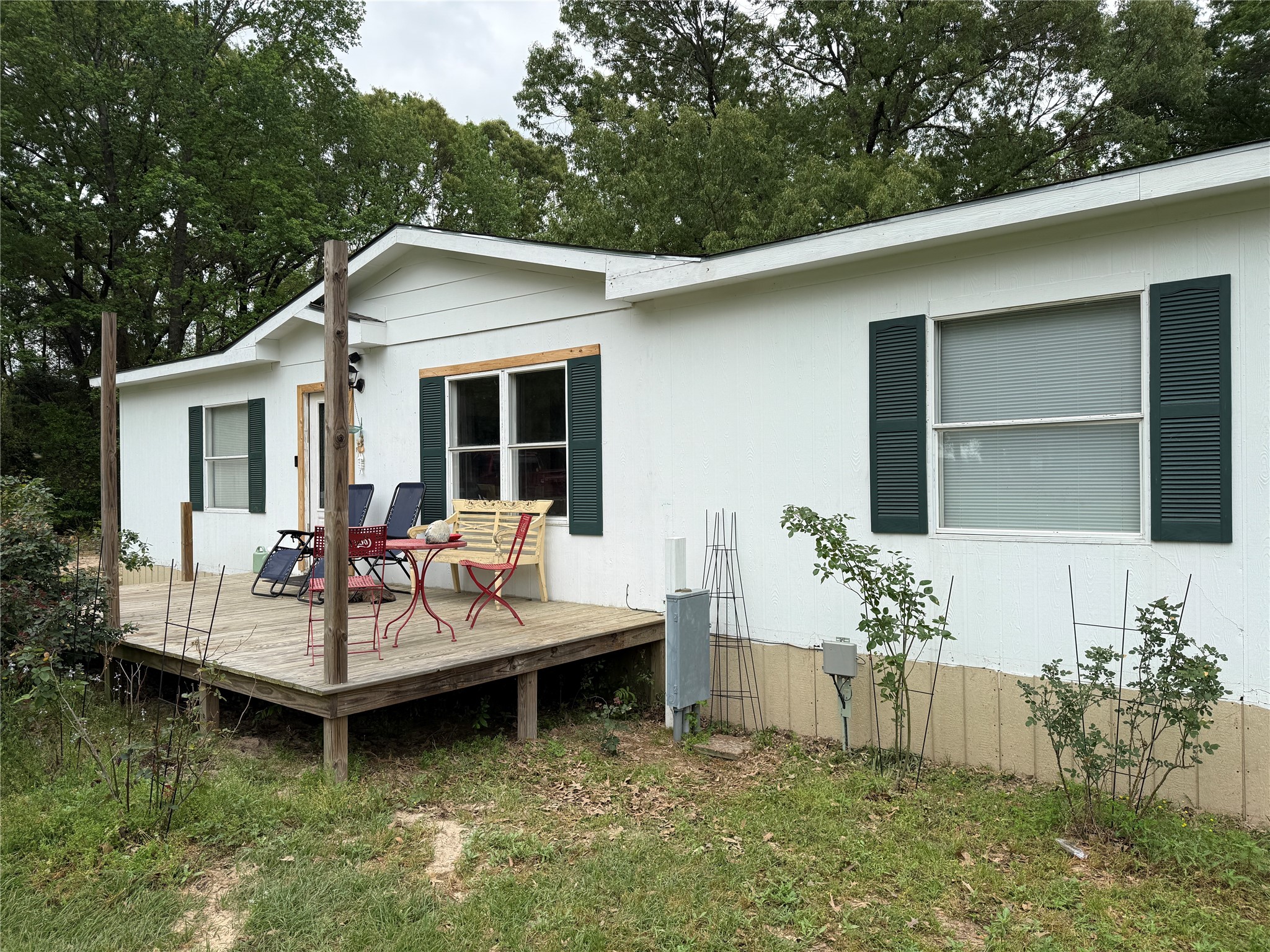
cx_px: 635
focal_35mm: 24
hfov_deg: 71.6
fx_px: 881
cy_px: 476
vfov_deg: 56.8
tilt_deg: +1.1
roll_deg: +0.7
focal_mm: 6.76
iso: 80
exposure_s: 1/1522
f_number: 1.78
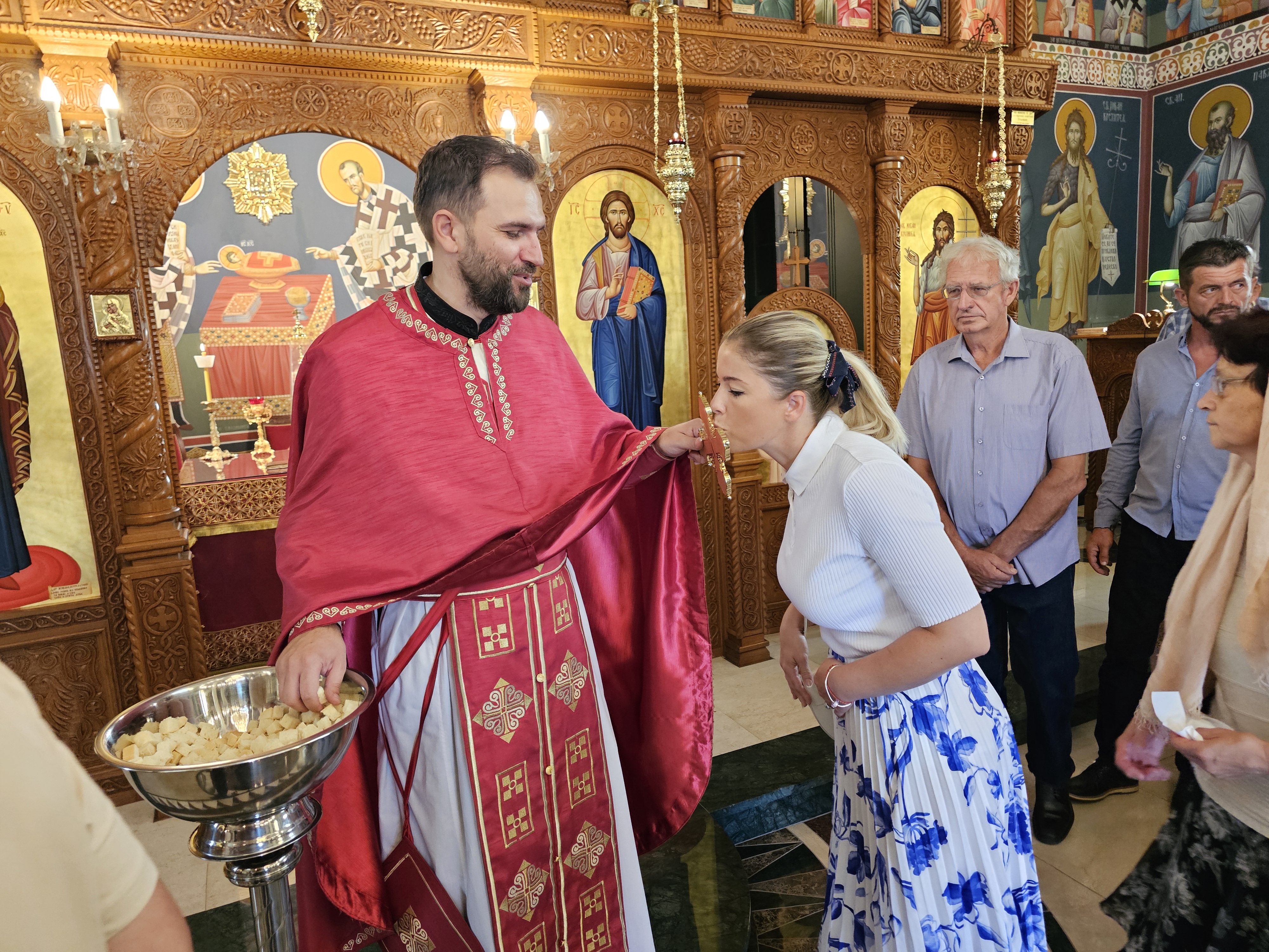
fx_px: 843
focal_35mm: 23
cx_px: 634
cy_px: 476
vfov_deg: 58.9
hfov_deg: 73.9
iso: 800
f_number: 1.7
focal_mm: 6.3
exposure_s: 1/100
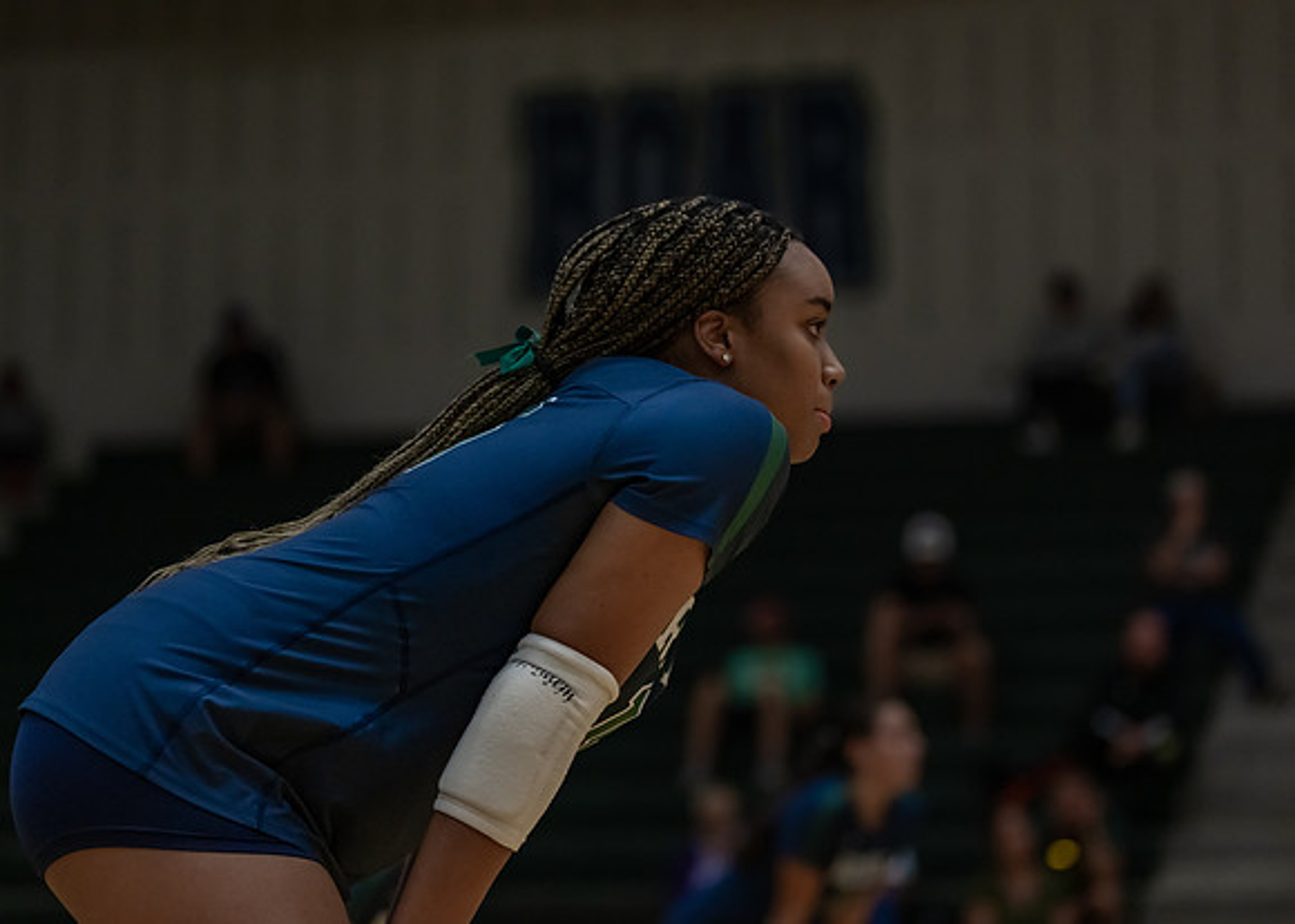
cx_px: 648
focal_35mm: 115
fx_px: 4238
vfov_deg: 12.4
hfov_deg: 17.4
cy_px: 462
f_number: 2.8
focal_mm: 110
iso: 2500
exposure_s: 1/1000
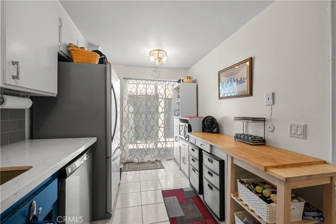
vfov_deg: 77.3
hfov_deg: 100.4
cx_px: 168
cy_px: 112
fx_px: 140
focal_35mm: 15
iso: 250
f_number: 9
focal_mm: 15
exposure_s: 1/4
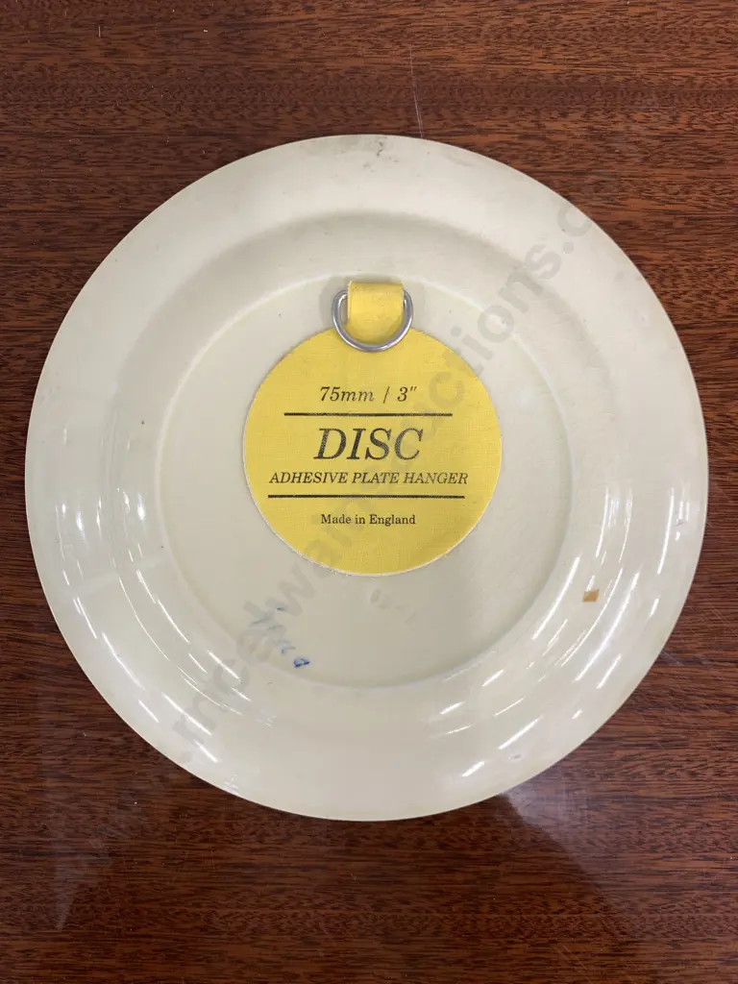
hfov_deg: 53.1
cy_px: 492
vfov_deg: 67.3
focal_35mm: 26
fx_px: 739
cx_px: 369
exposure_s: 1/50
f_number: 1.8
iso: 64
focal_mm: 4.25
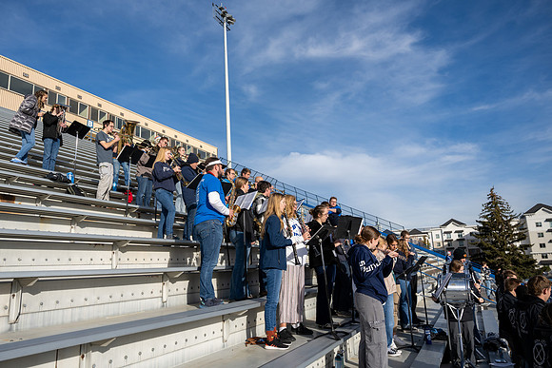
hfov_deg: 69.4
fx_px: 398
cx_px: 259
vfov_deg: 49.7
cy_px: 176
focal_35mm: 26
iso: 250
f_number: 4
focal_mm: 24
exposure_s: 1/3200
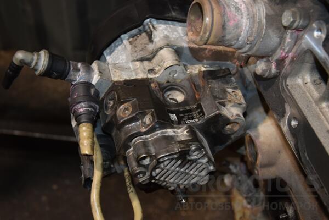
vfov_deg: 25.8
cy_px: 110
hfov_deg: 37.9
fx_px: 480
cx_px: 164
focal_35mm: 52
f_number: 5
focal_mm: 35
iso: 800
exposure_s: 1/60
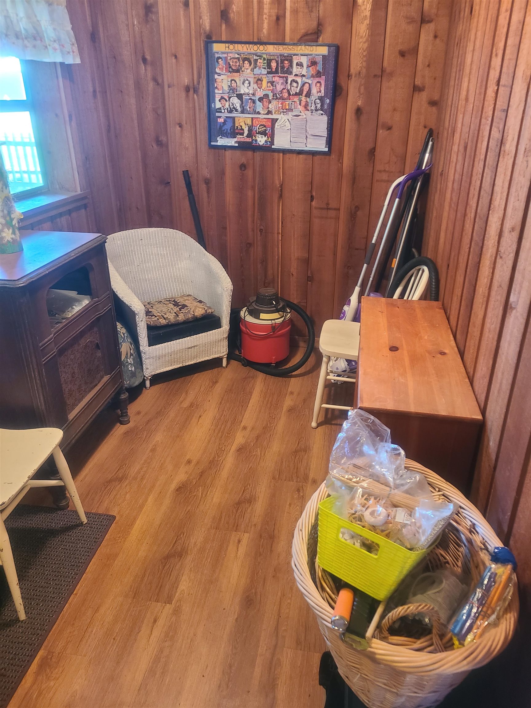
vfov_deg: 67.3
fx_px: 532
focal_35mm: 26
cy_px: 354
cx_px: 266
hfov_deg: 53.1
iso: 500
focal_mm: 5.4
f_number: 1.8
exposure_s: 1/40
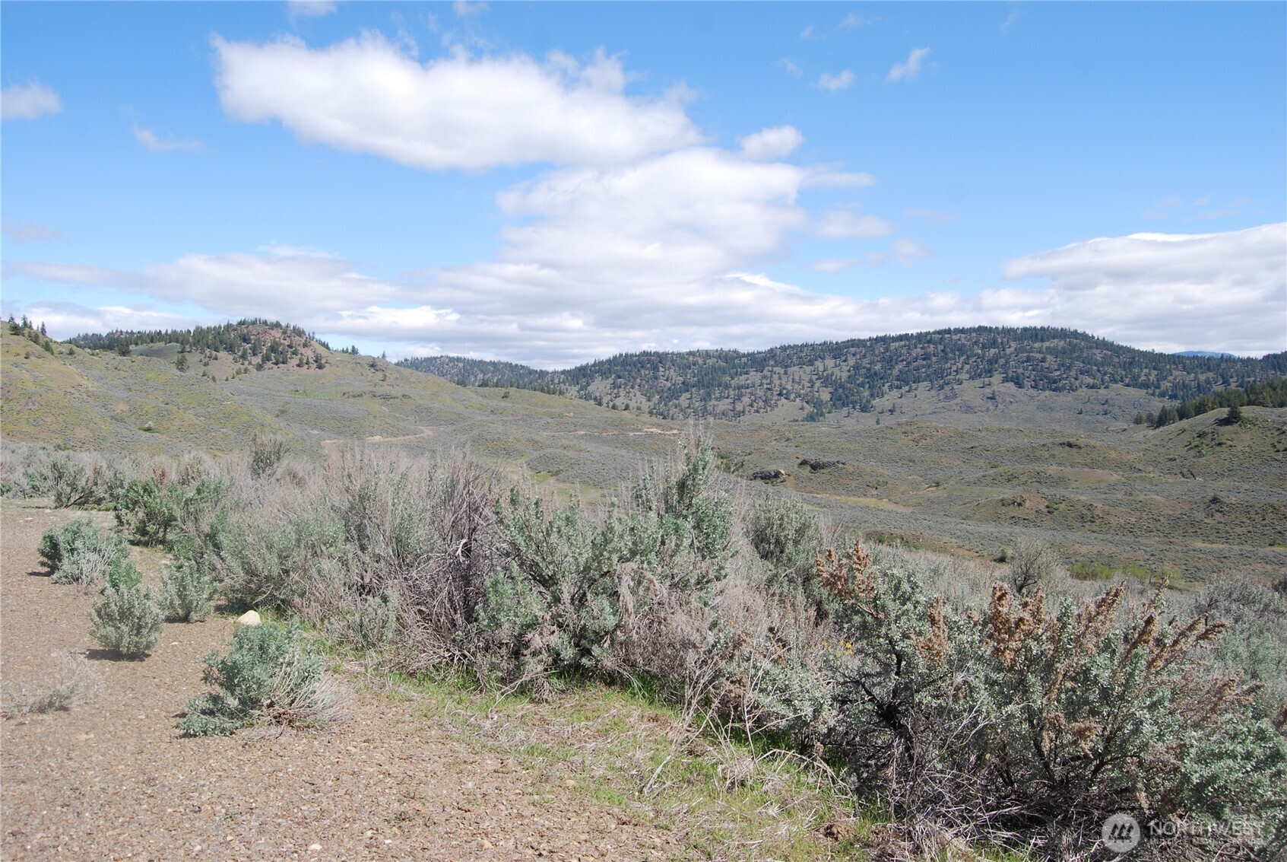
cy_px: 431
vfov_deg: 48.0
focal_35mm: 27
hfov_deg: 67.3
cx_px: 644
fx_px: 966
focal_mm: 18
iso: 100
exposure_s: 1/250
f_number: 8
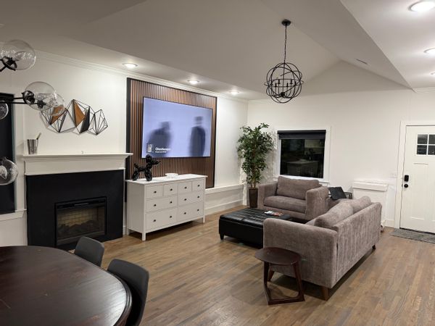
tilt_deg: -2.7
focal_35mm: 24
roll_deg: -1.9
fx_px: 302
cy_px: 163
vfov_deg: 56.8
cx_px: 218
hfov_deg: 71.6
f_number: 1.78
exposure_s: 1/60
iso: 160
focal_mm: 6.76
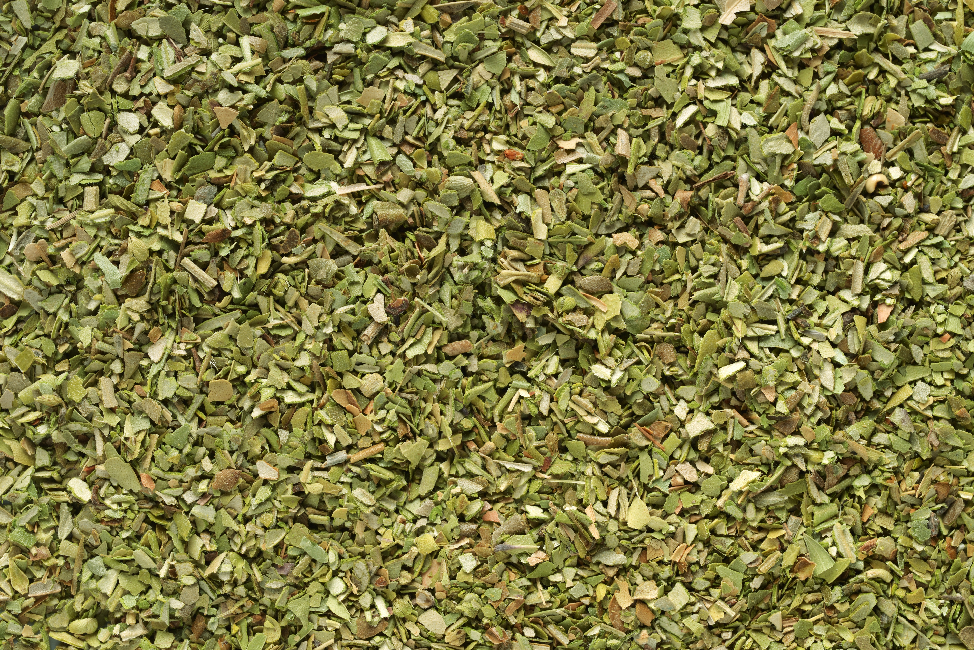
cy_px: 325
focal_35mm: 60
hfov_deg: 33.4
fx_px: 1624
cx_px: 487
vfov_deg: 22.6
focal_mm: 60
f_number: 16
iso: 100
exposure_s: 1/160
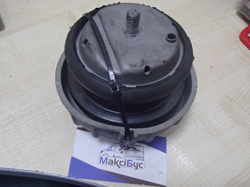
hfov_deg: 50.2
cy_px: 94
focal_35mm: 37
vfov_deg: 38.6
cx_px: 125
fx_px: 267
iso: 800
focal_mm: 6.64
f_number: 4.7
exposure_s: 1/50
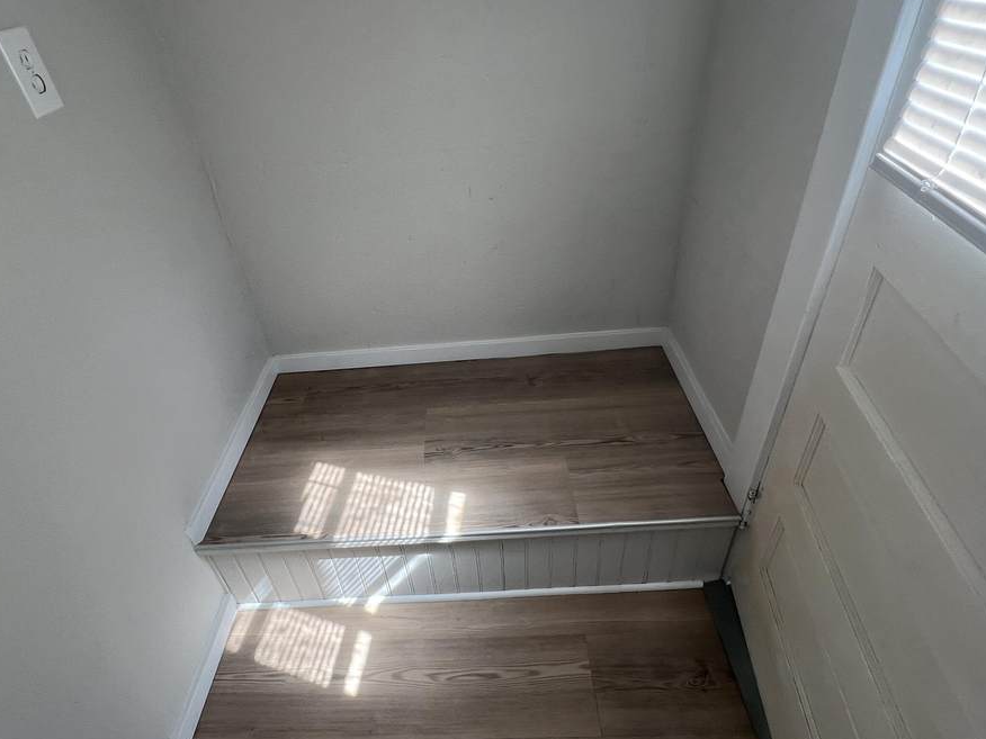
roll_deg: +6.8
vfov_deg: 68.7
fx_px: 541
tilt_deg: -37.0
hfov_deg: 84.5
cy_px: 378
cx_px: 452
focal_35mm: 19
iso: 50
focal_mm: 1.57
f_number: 1.8
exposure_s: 1/120
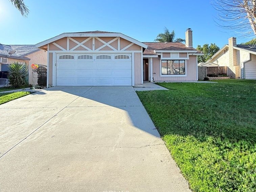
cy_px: 69
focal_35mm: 19
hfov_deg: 84.7
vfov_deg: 67.3
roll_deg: +0.9
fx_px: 140
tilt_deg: +1.8
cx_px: 130
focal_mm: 2.22
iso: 64
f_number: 2.2
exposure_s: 1/321
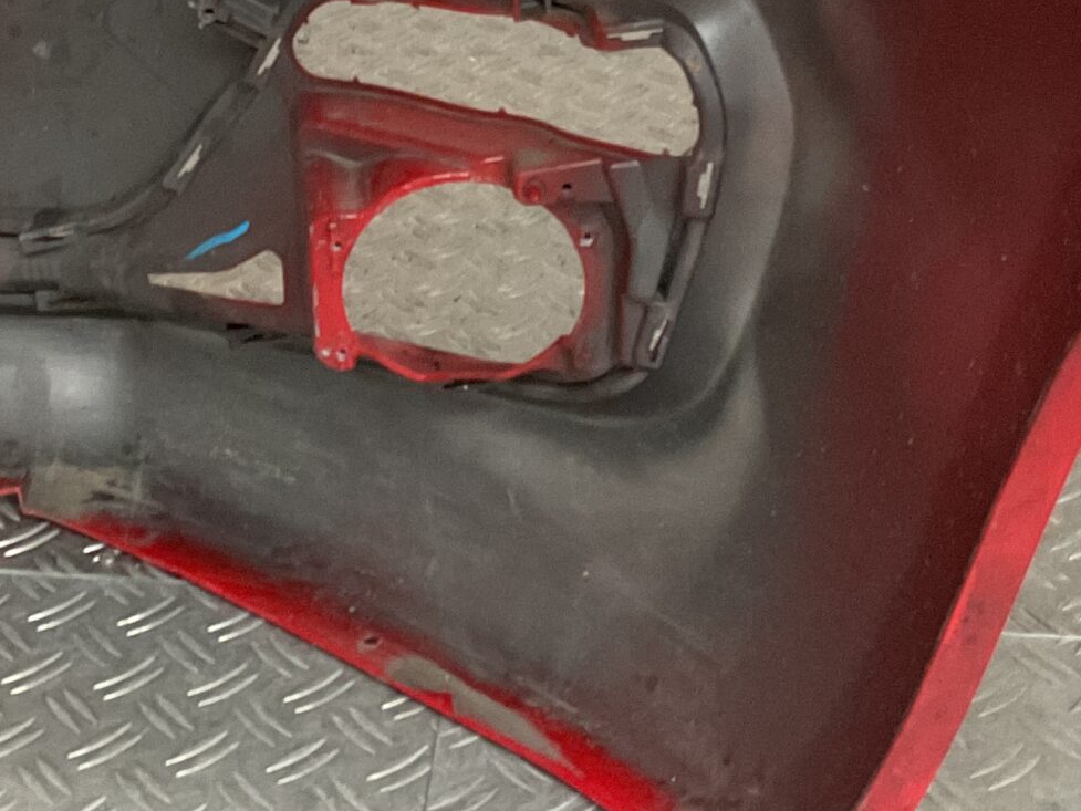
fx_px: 2374
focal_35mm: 76
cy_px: 112
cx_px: 204
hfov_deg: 25.2
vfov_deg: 19.1
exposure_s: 1/60
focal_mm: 3
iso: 250
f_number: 1.8
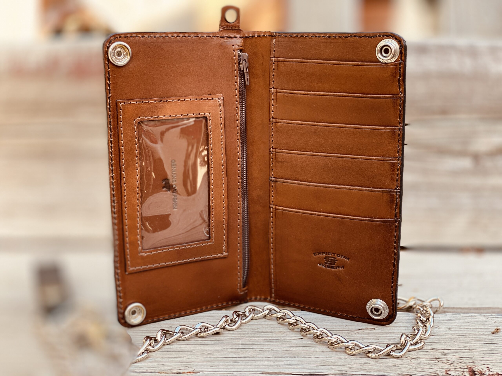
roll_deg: +0.4
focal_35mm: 52
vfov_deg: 28.0
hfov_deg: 36.8
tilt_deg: -11.3
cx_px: 251
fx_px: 754
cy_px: 188
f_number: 2
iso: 32
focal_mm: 6
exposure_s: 1/122
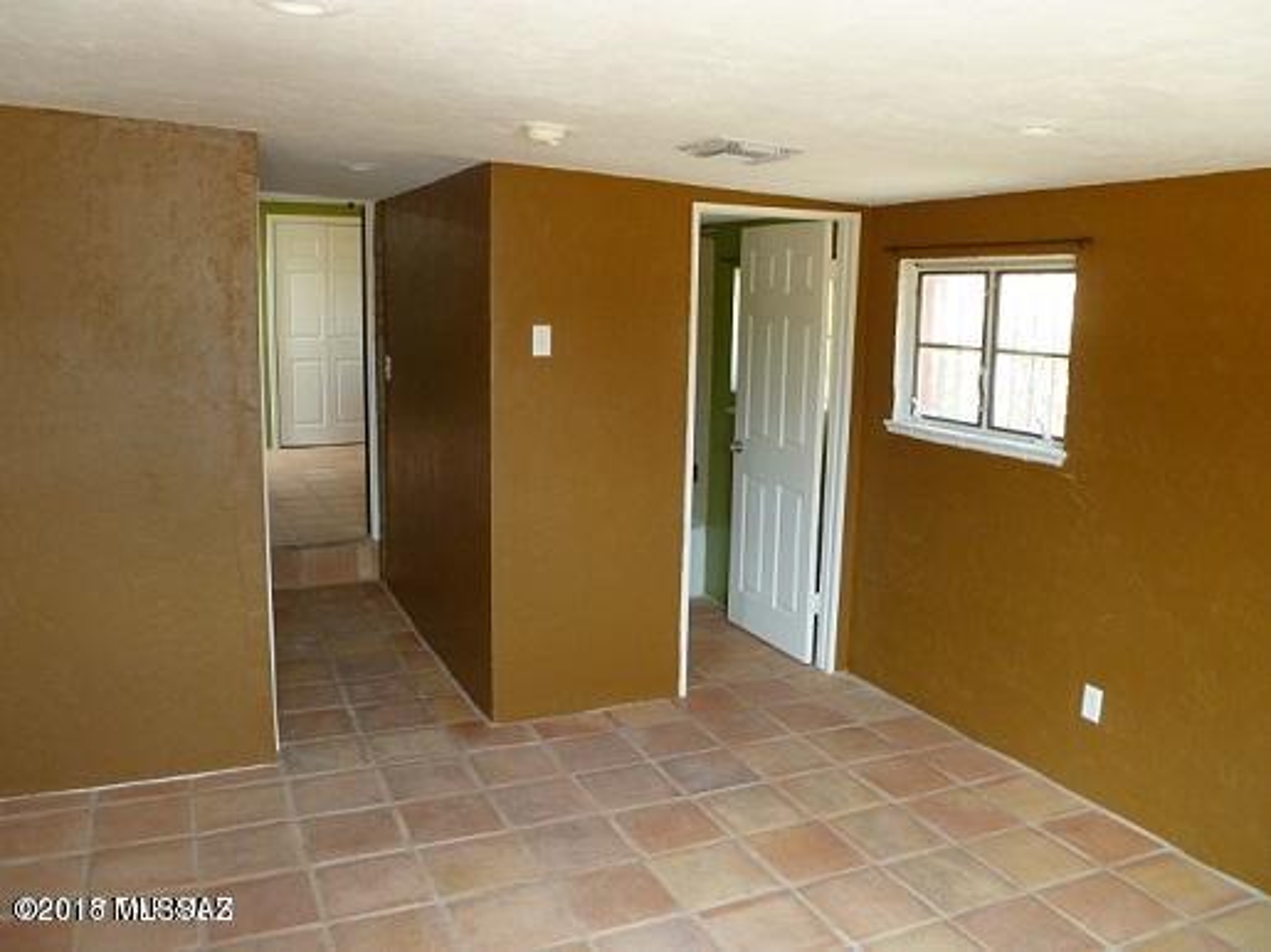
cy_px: 476
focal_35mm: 28
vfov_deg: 49.7
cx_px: 636
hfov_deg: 63.5
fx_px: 1028
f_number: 3.3
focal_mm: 5
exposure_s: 1/30
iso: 250
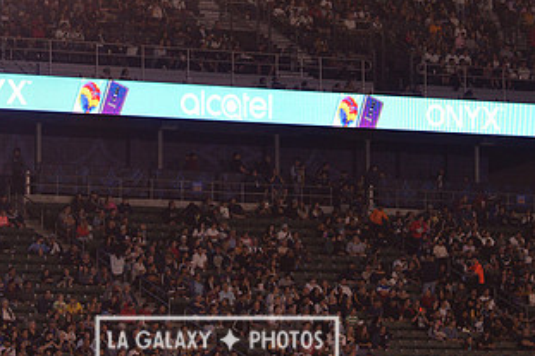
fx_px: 3743
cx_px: 217
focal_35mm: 252
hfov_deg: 8.2
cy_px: 82
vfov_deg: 5.4
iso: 1600
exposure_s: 1/2000
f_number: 2.8
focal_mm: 135
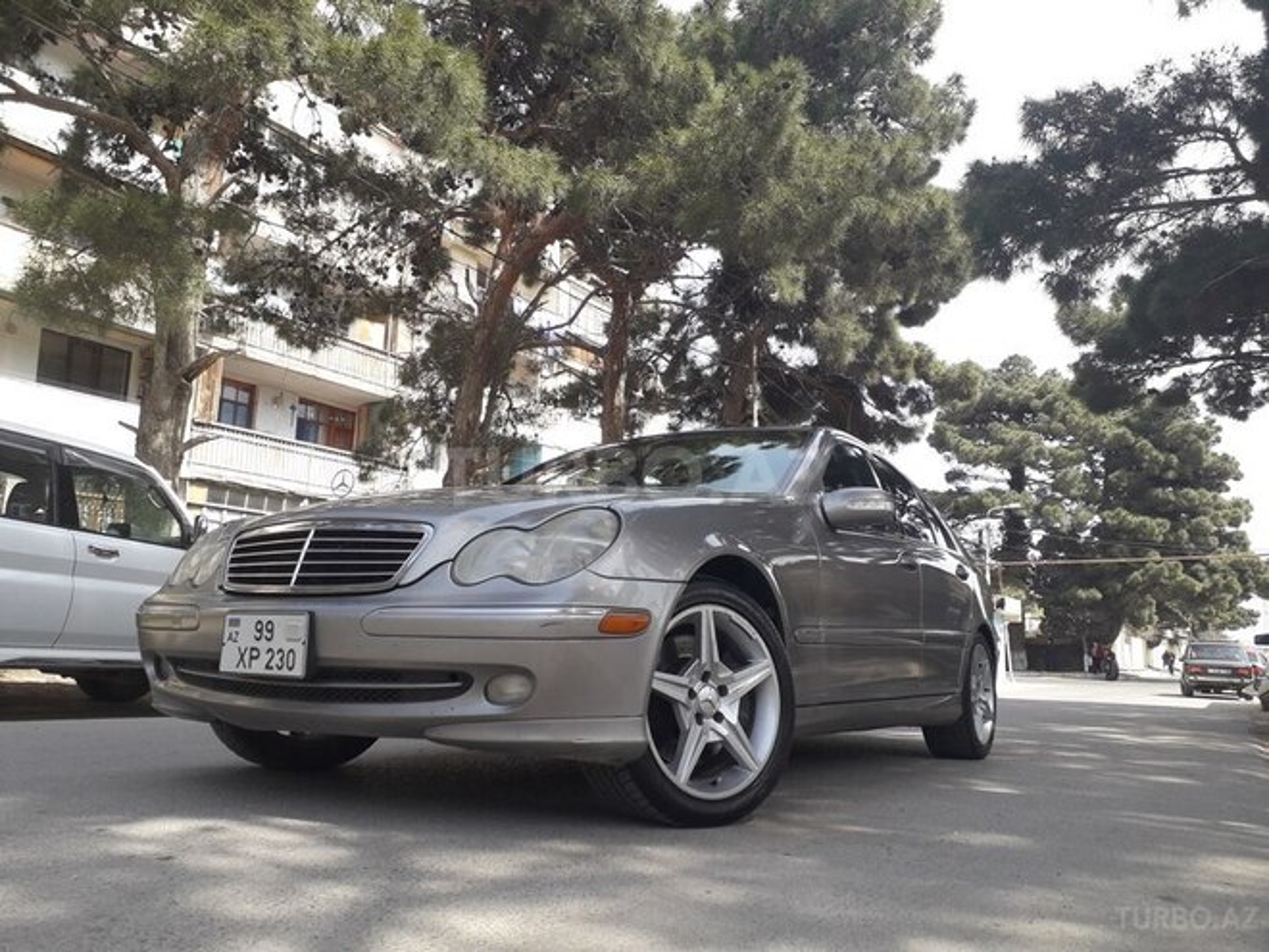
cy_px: 476
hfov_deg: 65.3
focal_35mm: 27
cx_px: 634
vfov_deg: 51.4
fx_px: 990
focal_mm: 3.6
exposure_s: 1/561
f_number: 1.9
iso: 40
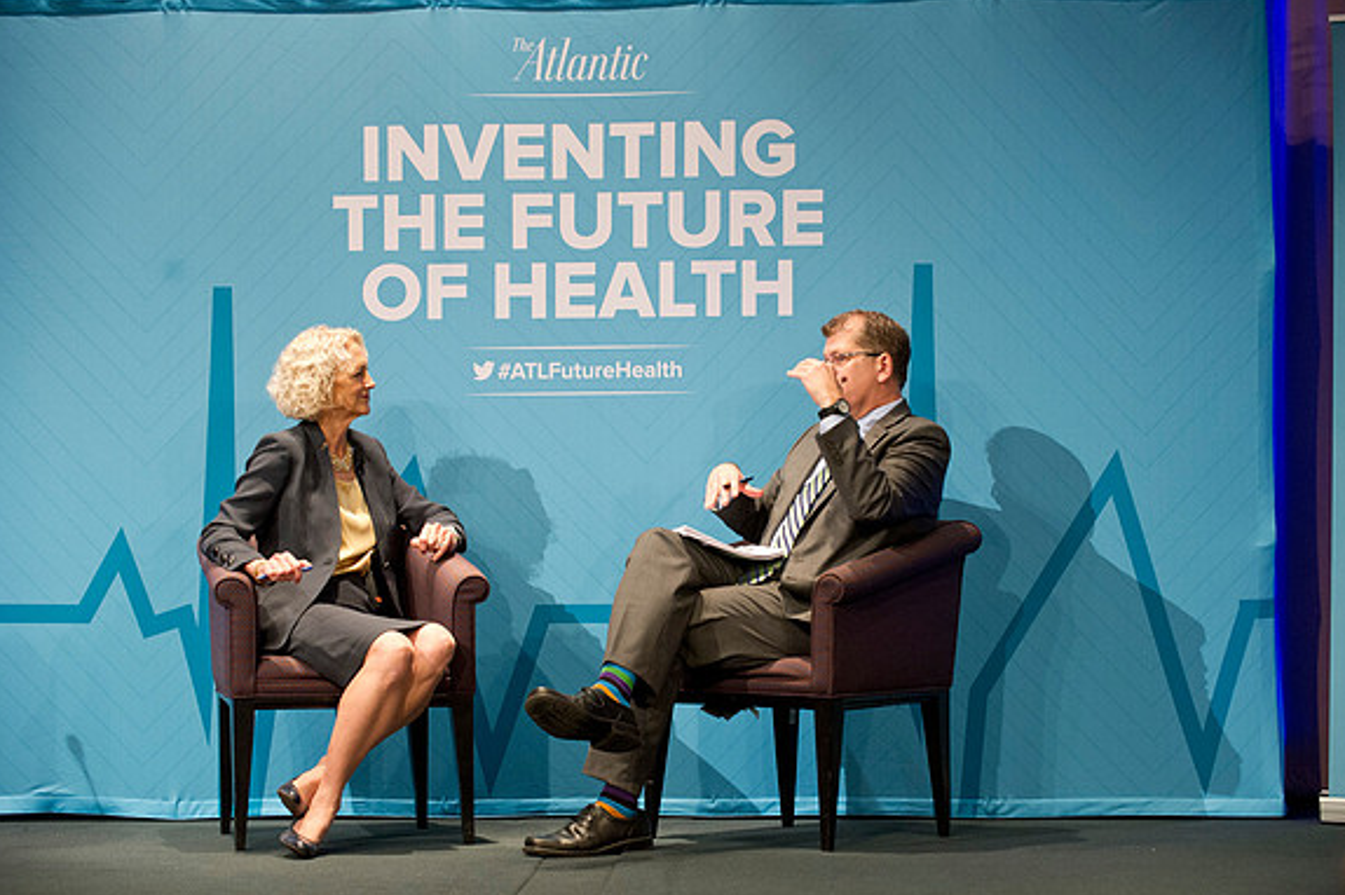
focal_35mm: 99
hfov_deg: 20.6
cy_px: 448
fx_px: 3696
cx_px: 672
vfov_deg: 13.8
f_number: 4
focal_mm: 98
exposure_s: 1/125
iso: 2500
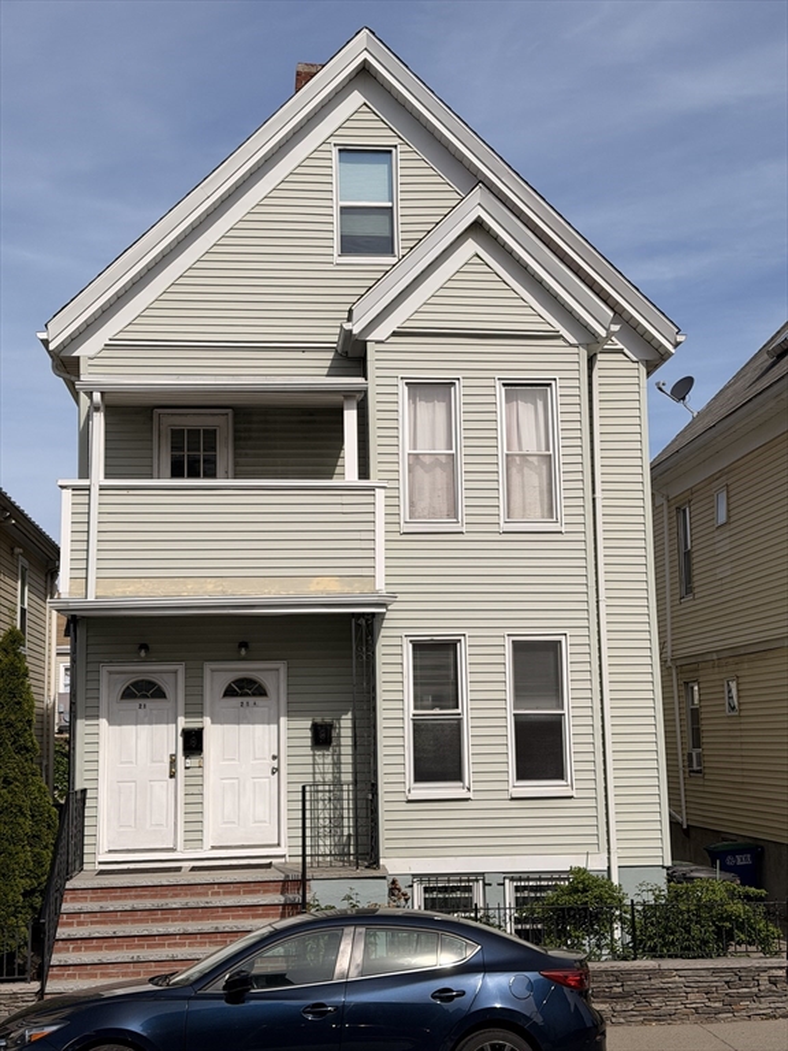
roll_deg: +1.3
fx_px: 1457
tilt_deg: +8.5
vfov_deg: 39.7
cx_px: 394
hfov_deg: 30.3
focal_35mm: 48
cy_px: 526
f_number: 1.78
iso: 64
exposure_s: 1/9901
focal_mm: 6.76
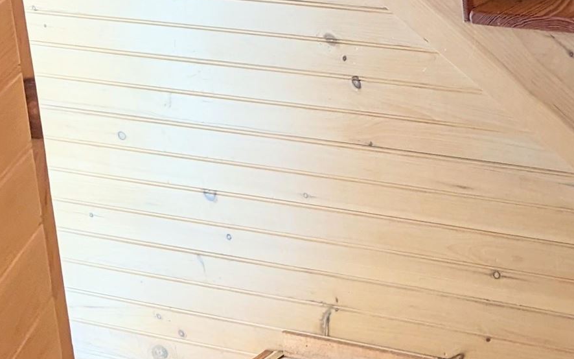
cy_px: -98
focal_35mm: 88
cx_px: 821
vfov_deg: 14.3
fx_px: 1377
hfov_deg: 20.6
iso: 301
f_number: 1.85
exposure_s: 1/93.6
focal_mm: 6.81
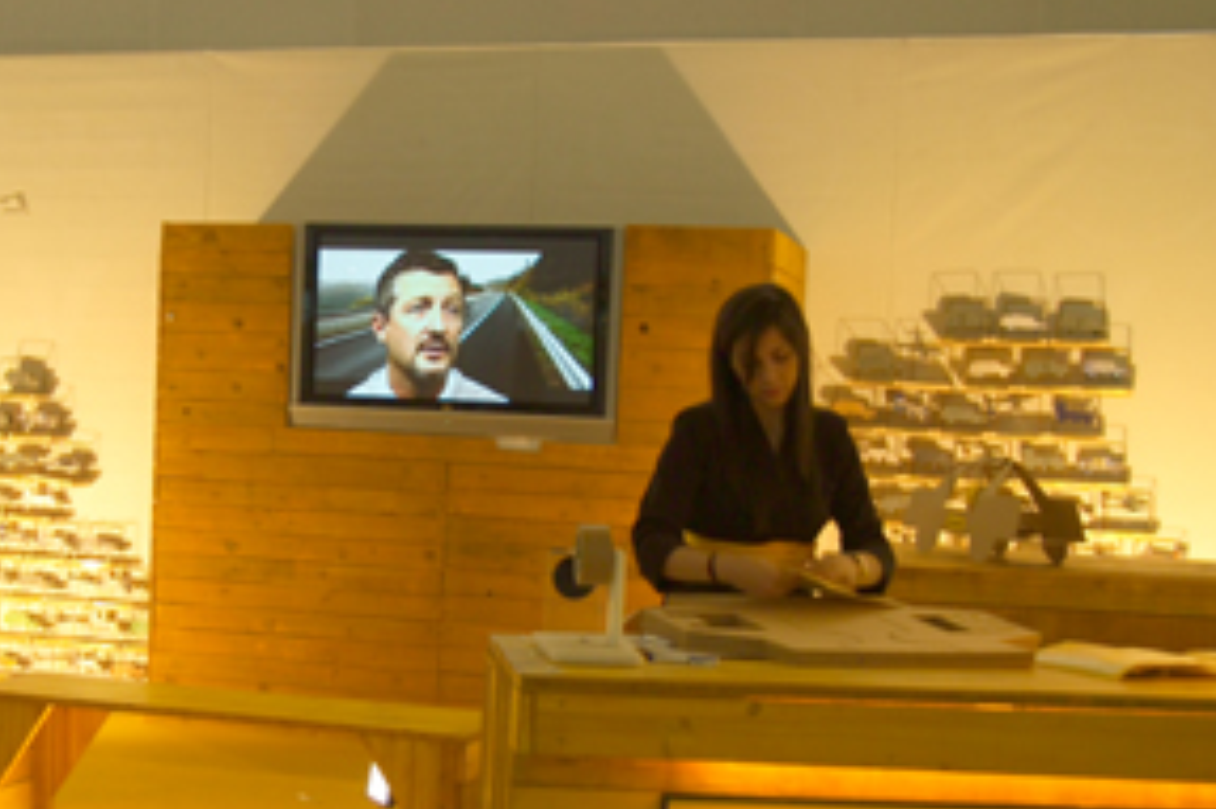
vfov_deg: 19.7
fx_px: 2329
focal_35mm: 69
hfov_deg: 28.8
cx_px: 288
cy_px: 457
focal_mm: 33
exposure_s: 1/10
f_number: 4.8
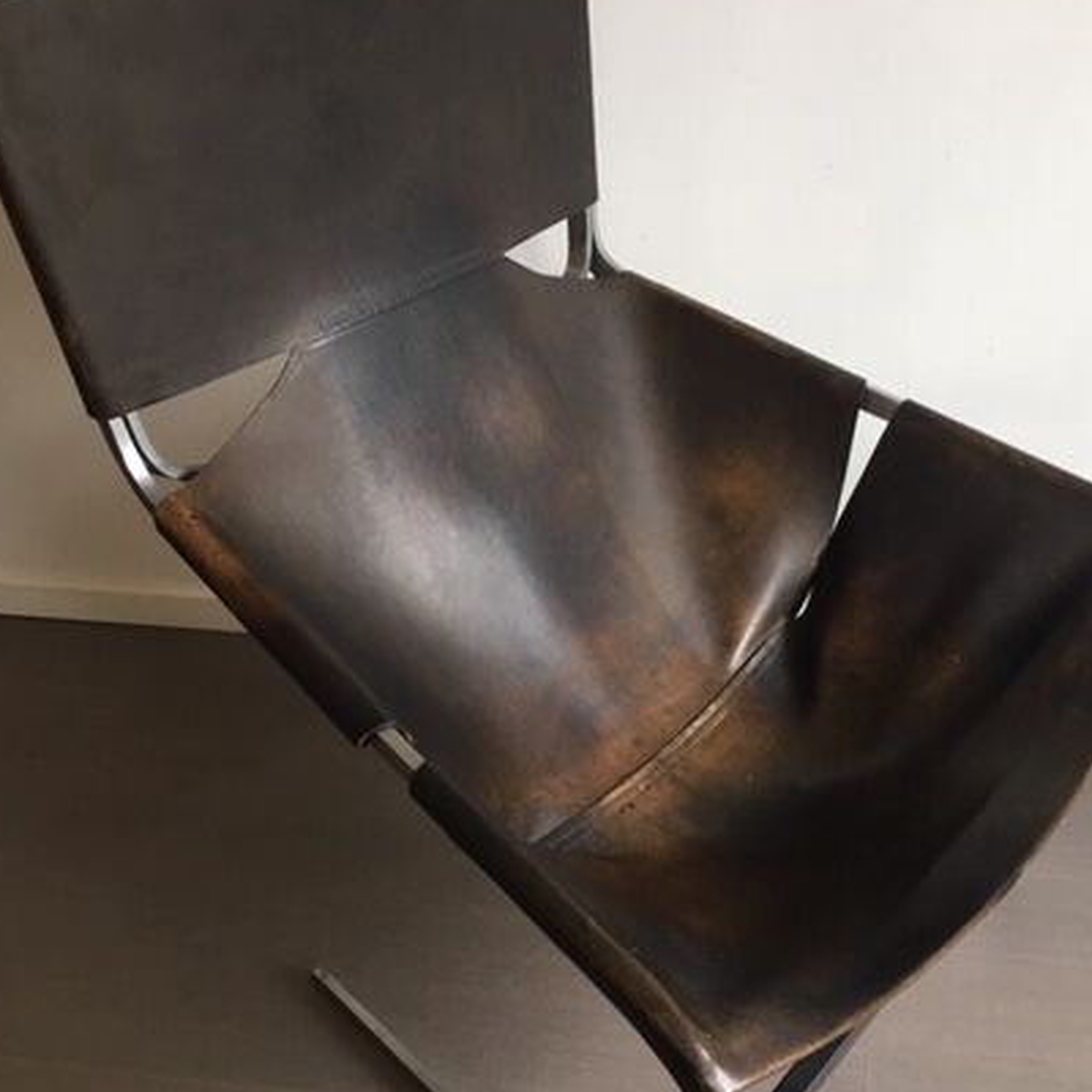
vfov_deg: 40.8
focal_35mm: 41
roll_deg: +0.9
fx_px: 1463
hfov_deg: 40.9
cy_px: 620
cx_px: 571
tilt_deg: -34.8
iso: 125
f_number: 2.2
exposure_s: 1/33
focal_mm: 4.15
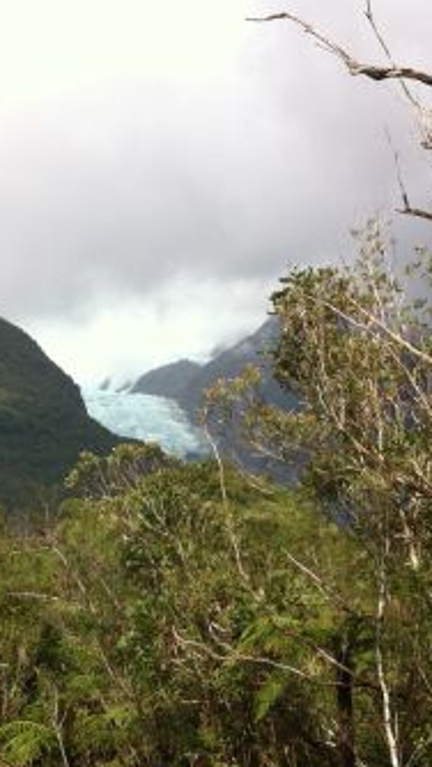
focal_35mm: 73
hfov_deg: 16.4
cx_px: 78
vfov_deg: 28.8
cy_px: 496
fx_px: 1486
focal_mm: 3.85
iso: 80
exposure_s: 1/628
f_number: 2.8
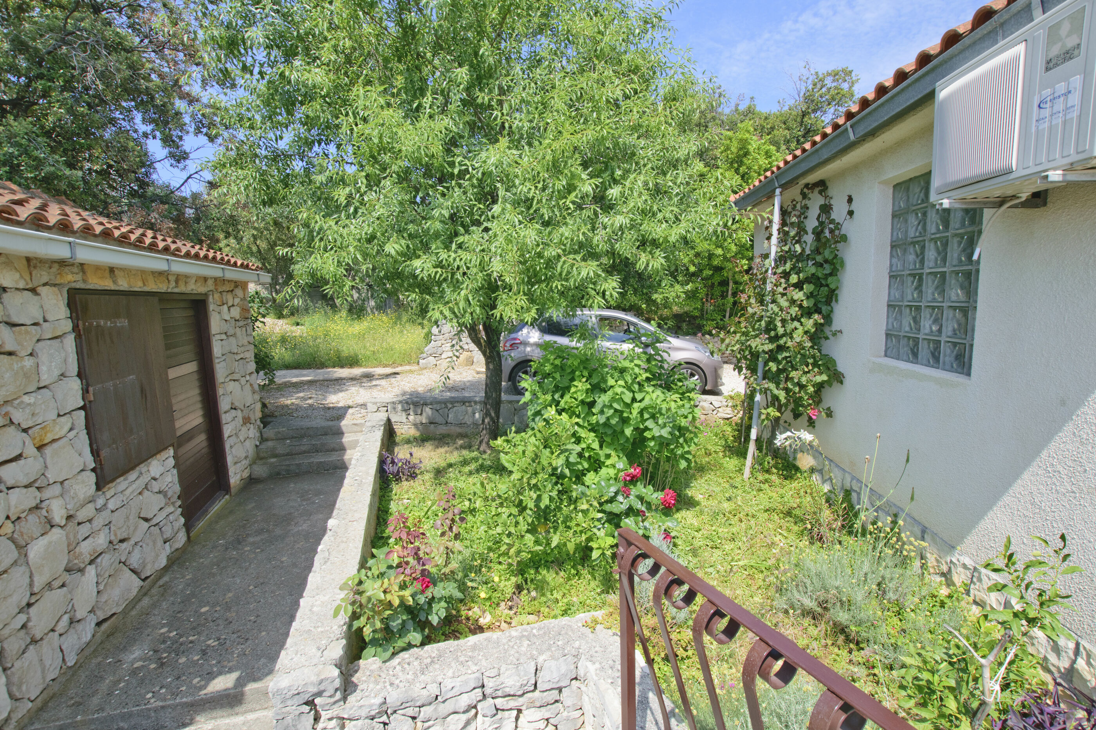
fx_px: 457
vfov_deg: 77.3
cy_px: 365
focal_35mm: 15
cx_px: 548
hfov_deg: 100.4
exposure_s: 1/320
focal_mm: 10
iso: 200
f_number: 9
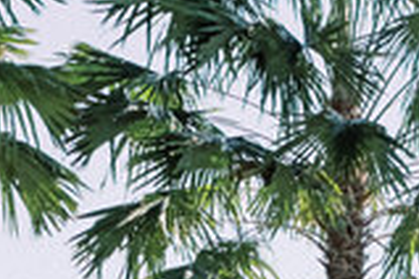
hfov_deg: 7.8
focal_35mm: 264
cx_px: 303
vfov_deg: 5.0
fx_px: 3072
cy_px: 821
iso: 200
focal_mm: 23
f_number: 4
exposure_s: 1/2700
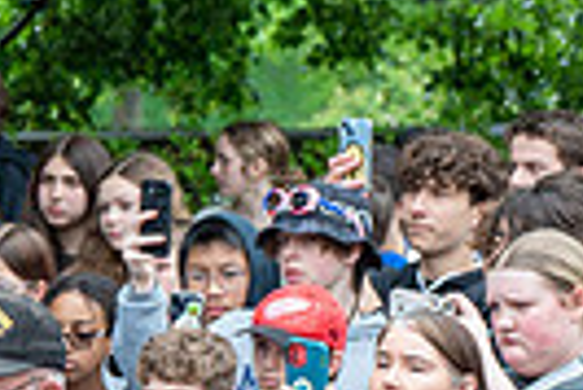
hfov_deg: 6.2
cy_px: 451
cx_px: -561
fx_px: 5220
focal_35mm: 322
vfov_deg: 4.3
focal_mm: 74
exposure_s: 1/100
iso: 450
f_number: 6.3
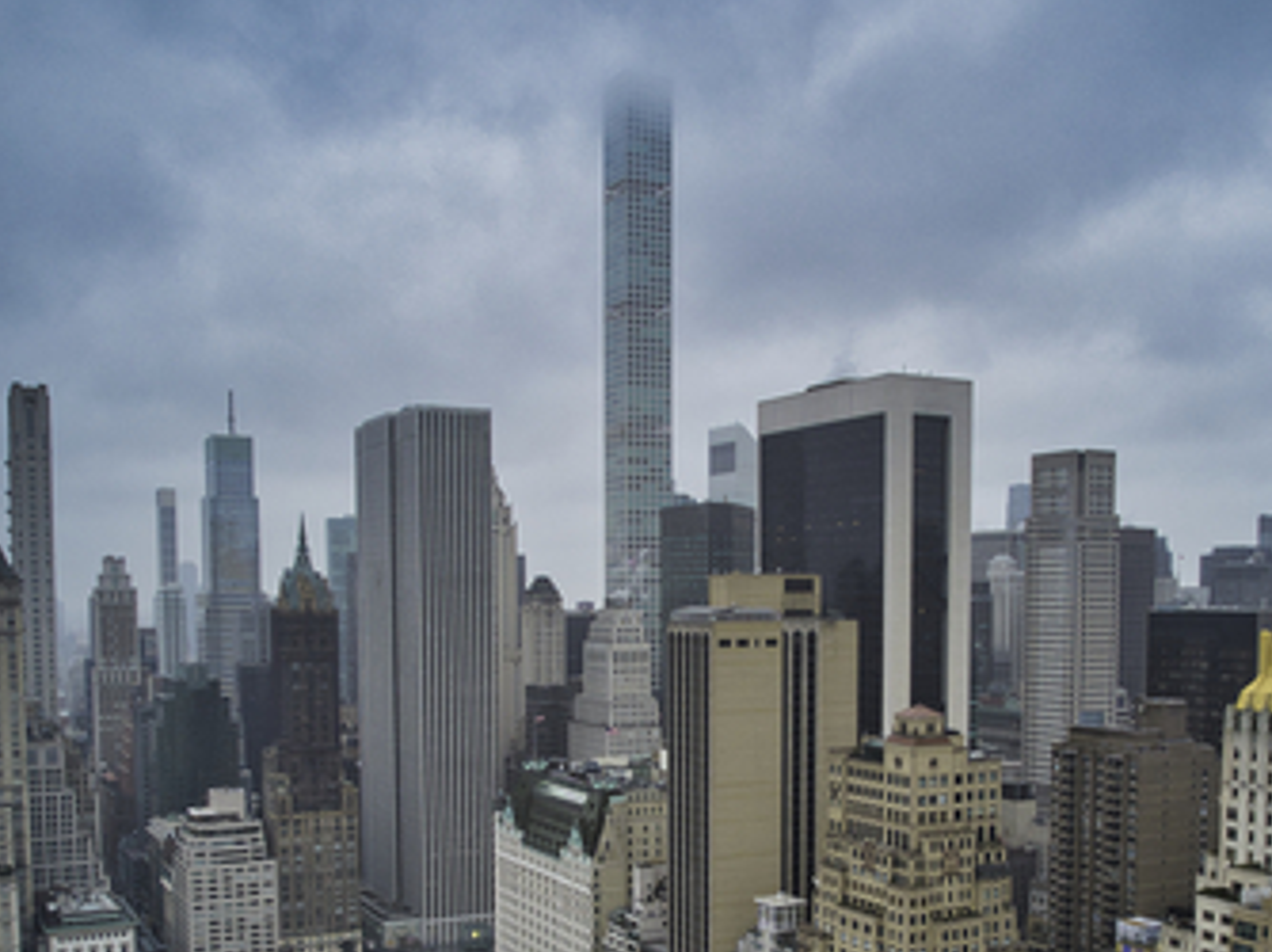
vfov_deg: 36.8
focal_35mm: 38
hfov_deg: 48.9
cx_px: 724
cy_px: 708
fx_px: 1395
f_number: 2.8
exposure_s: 1/500
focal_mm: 8.38
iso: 100
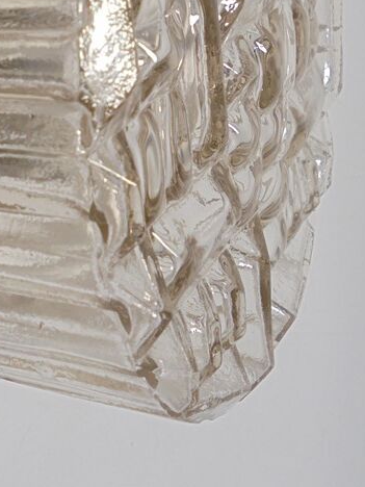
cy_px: 26
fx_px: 1026
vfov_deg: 25.6
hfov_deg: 19.8
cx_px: 39
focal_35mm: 73
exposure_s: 1/60
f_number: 4.2
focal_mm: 6.9
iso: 100
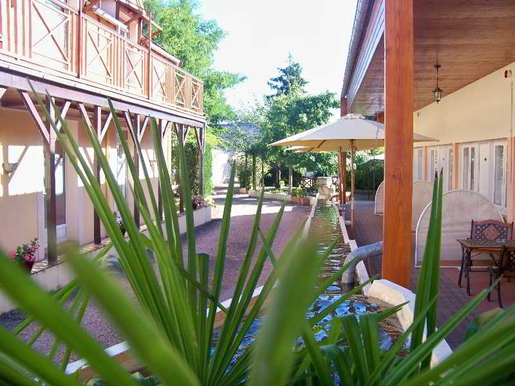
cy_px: 193
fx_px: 491
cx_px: 258
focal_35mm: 33
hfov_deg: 55.4
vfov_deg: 42.9
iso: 80
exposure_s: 1/125
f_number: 2.8
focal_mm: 5.85
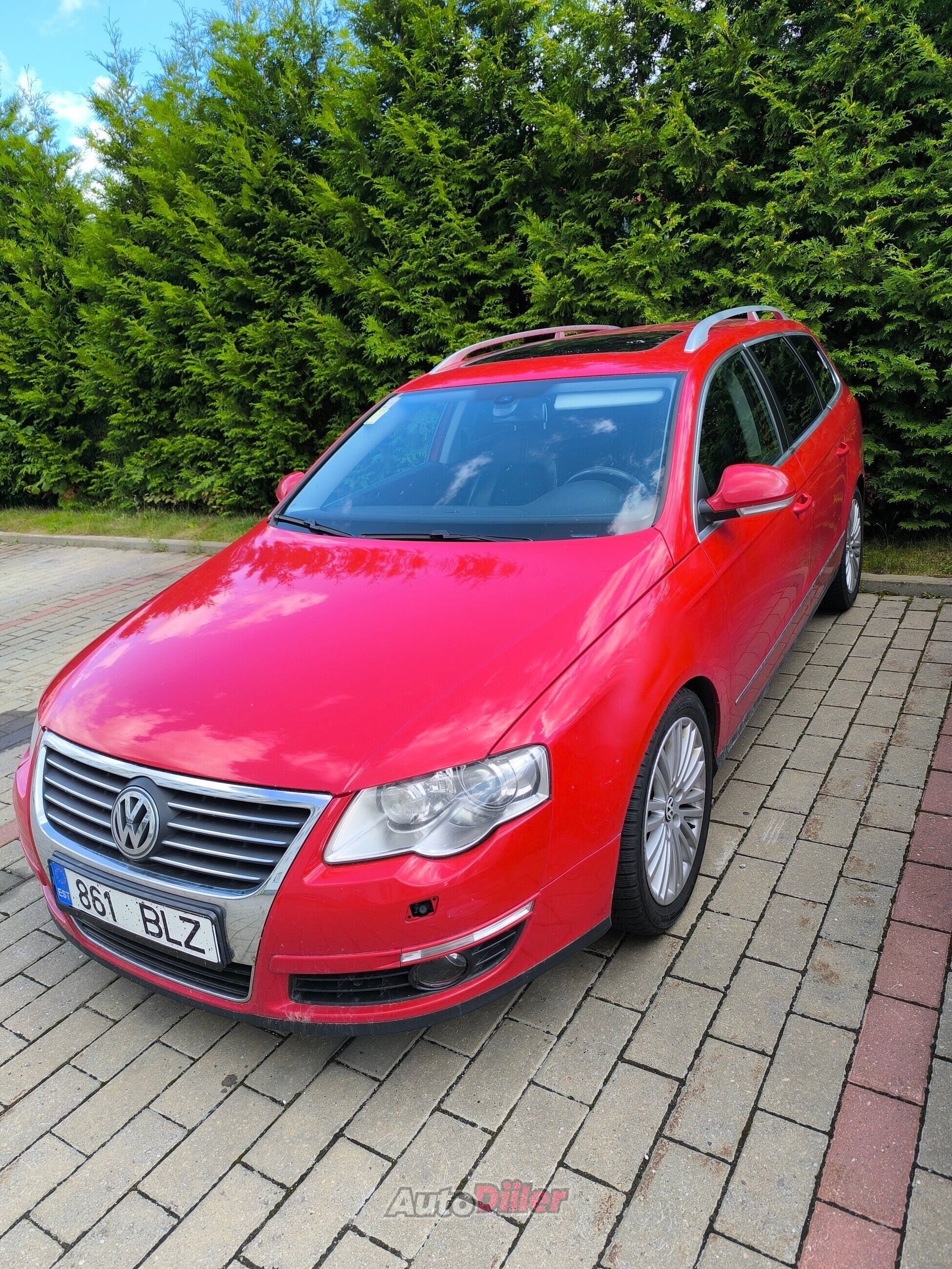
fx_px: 843
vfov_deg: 73.9
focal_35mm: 23
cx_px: 476
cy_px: 634
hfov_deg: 58.9
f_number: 1.65
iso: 50
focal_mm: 6.14
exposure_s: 1/306
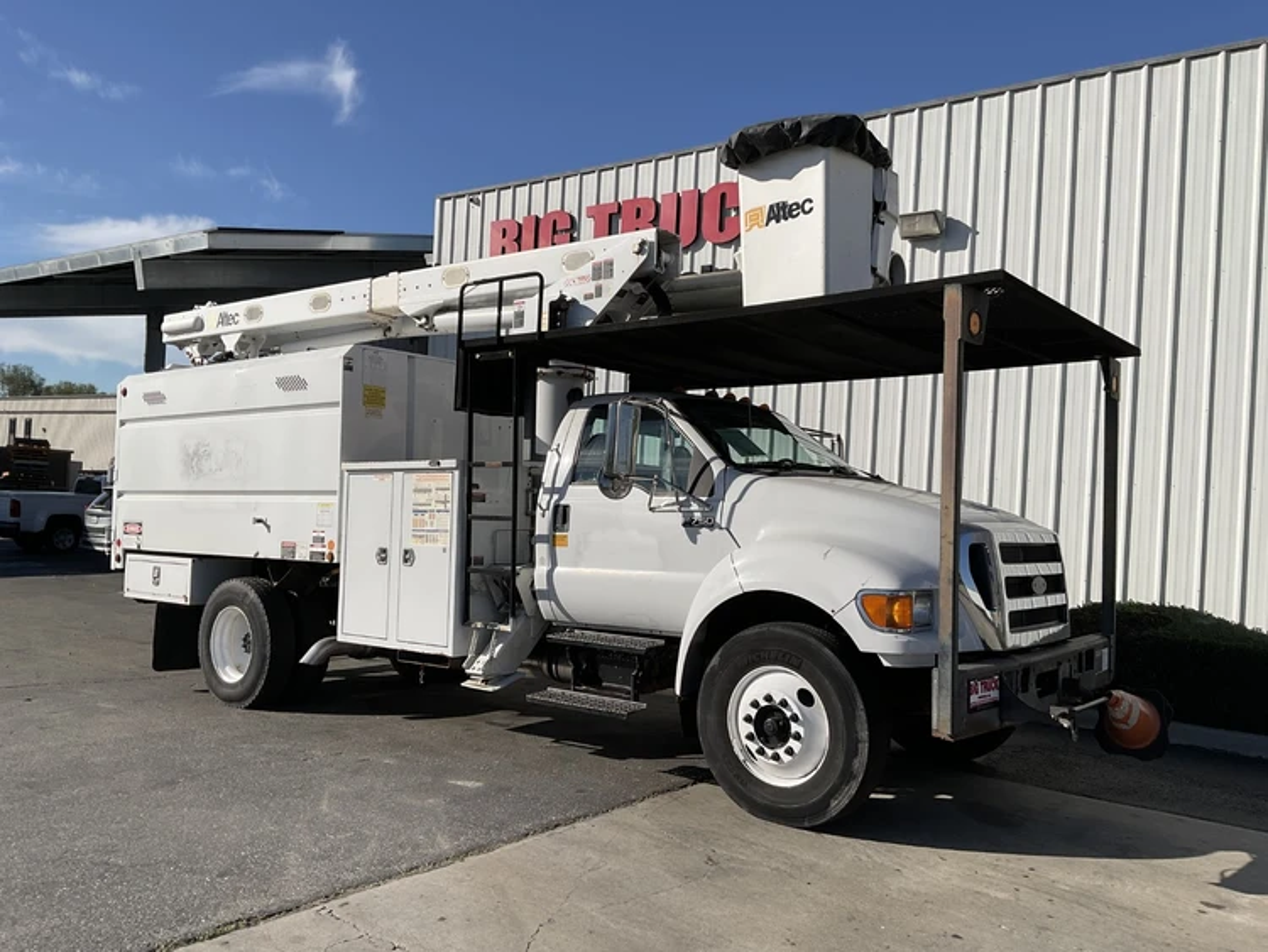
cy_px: 476
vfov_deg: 48.3
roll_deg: -4.4
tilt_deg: +0.6
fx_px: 1063
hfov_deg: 61.6
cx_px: 634
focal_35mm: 29
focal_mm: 3
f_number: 1.8
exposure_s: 1/3322
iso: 16
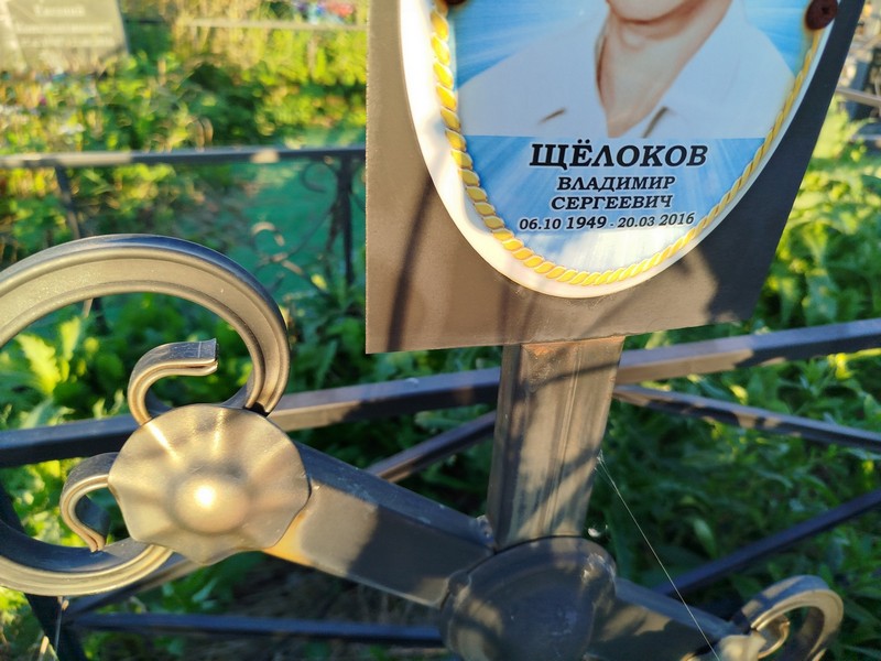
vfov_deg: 56.8
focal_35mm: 24
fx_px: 611
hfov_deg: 71.6
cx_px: 440
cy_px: 330
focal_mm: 5.31
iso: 50
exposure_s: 1/165
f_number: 1.7
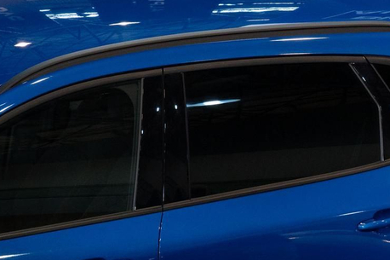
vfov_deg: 2.0
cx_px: 666
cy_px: 206
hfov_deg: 2.9
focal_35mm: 698
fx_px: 7559
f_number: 6.3
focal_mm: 200
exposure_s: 1/100
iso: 1000
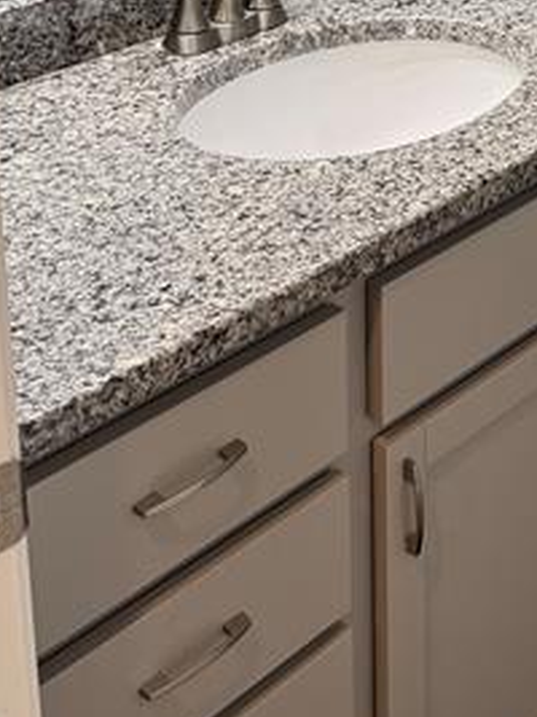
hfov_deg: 20.1
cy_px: -193
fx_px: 1428
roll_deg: -1.2
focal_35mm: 69
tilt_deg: -13.2
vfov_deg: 24.8
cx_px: 631
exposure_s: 1/60
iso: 160
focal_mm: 6.76
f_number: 1.78
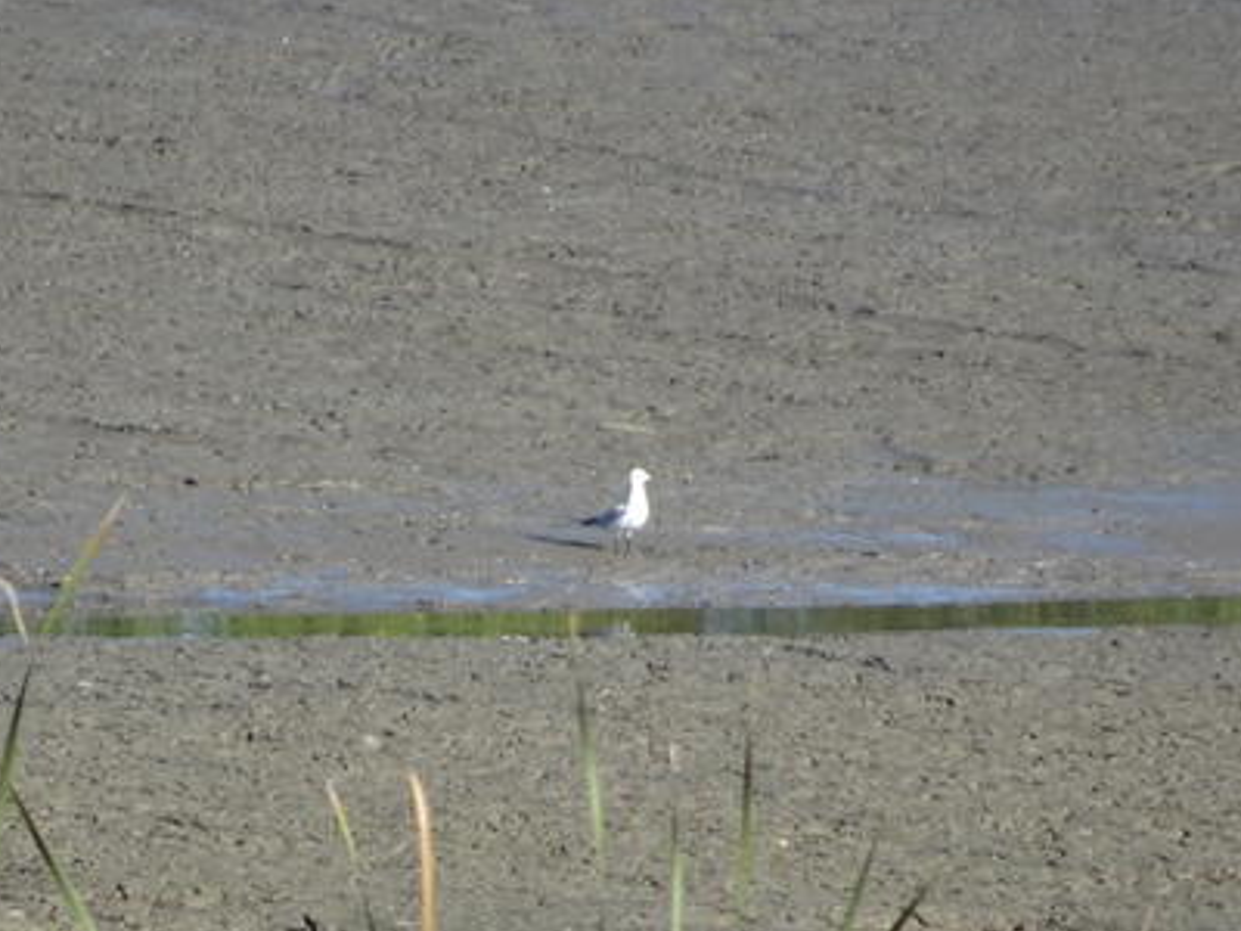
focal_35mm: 1150
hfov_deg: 1.7
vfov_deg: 1.3
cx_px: 546
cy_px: 534
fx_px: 41228
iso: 100
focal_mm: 122.7
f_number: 6.3
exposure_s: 1/250
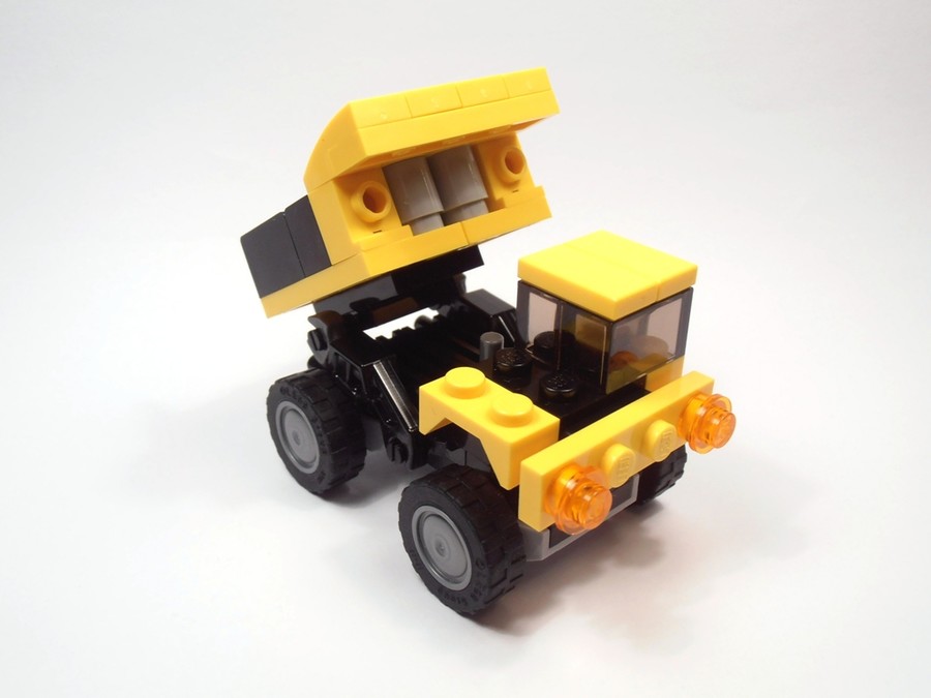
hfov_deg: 50.1
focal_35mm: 37
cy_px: 349
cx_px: 466
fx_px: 995
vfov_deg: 38.7
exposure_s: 1/80
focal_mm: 6.61
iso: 80
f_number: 3.9
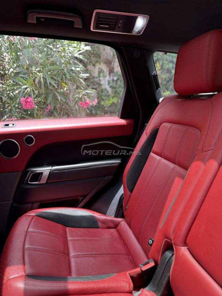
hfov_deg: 56.8
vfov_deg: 71.6
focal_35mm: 24
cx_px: 111
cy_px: 148
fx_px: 205
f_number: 1.78
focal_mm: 6.76
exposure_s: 1/136
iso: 125
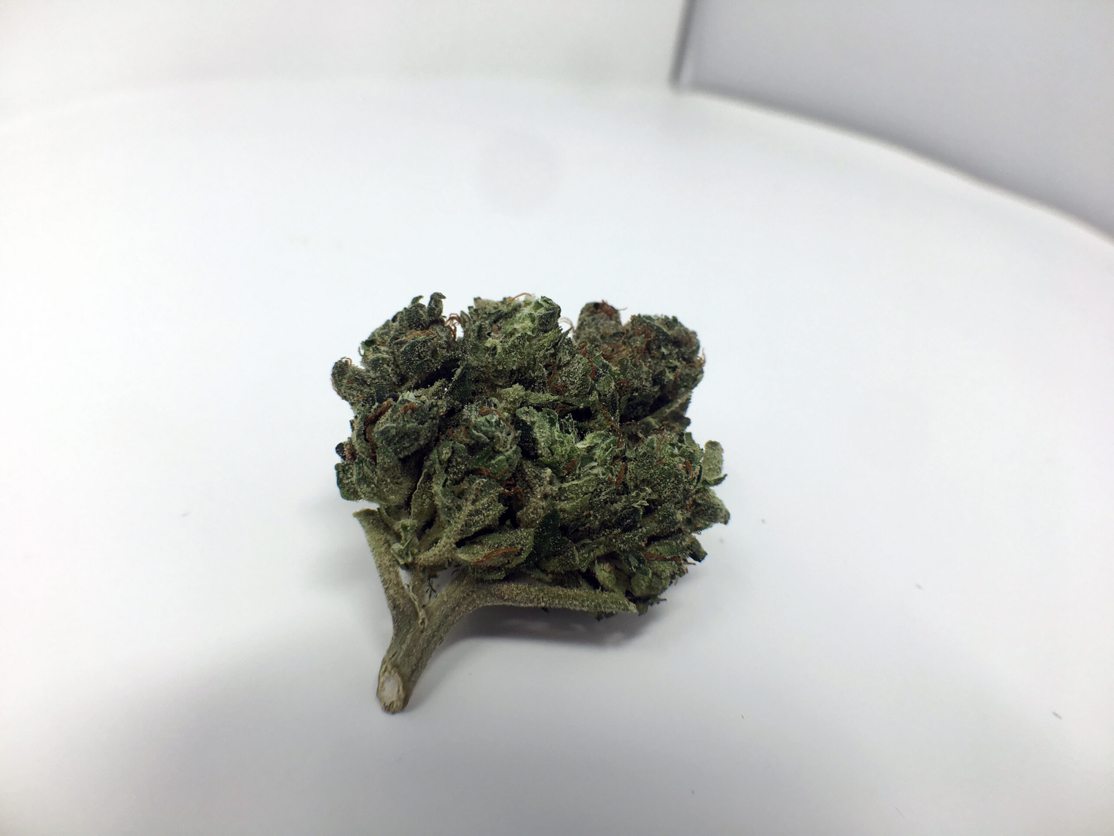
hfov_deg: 61.7
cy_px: 418
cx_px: 557
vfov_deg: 48.2
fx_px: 933
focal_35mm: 29
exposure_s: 1/106
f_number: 2.2
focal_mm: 4.15
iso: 25
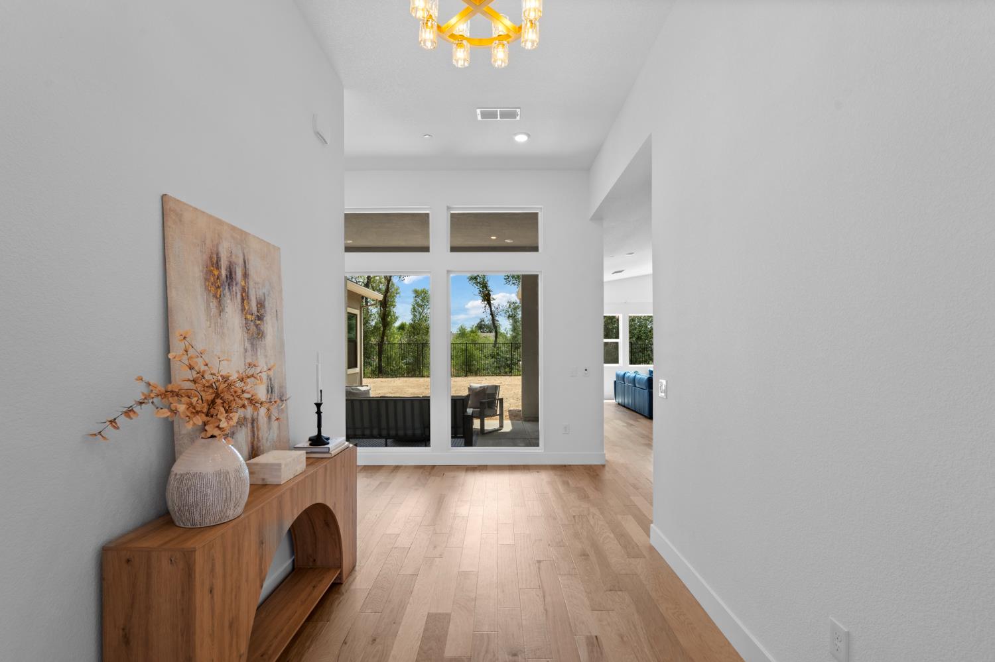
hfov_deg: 96.8
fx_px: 442
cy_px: 331
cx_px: 498
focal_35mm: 16
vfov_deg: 73.7
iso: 200
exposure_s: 1/13
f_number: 9
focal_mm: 16
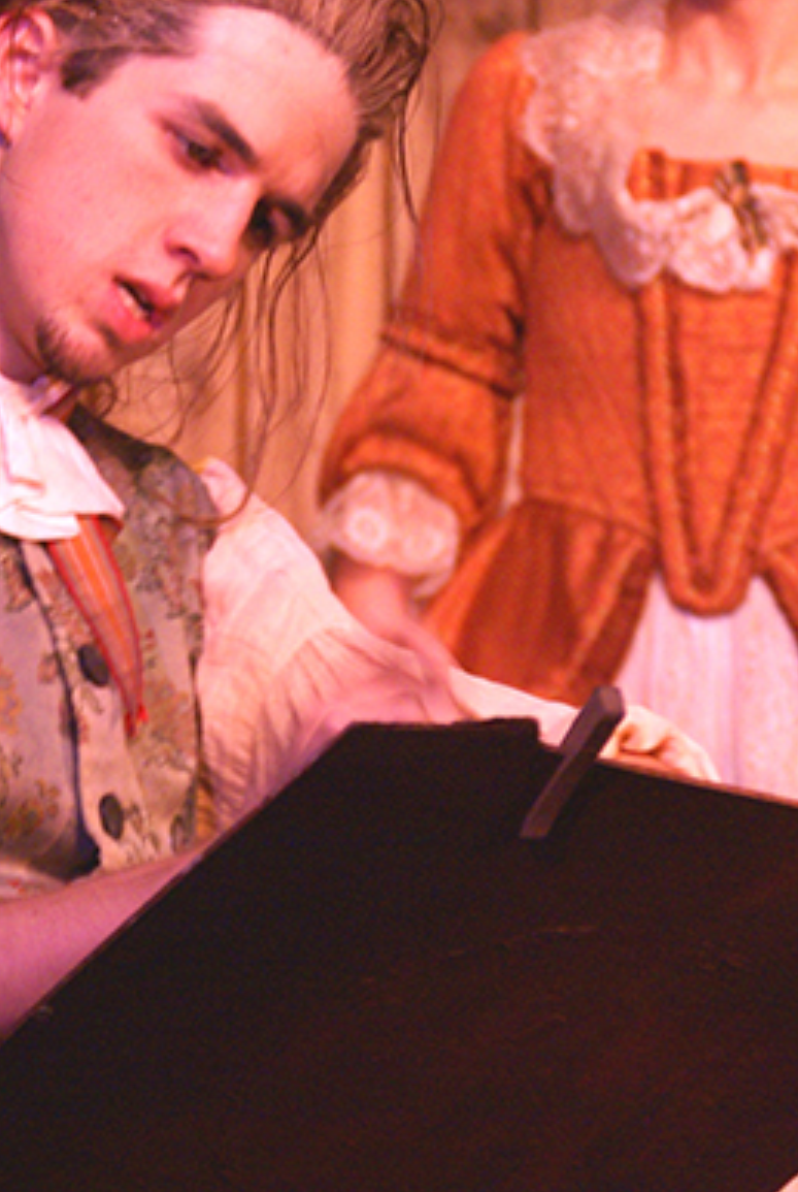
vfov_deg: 8.8
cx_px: 411
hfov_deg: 5.9
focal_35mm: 233
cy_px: 616
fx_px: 7719
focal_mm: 80
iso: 800
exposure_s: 1/10
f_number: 5.6
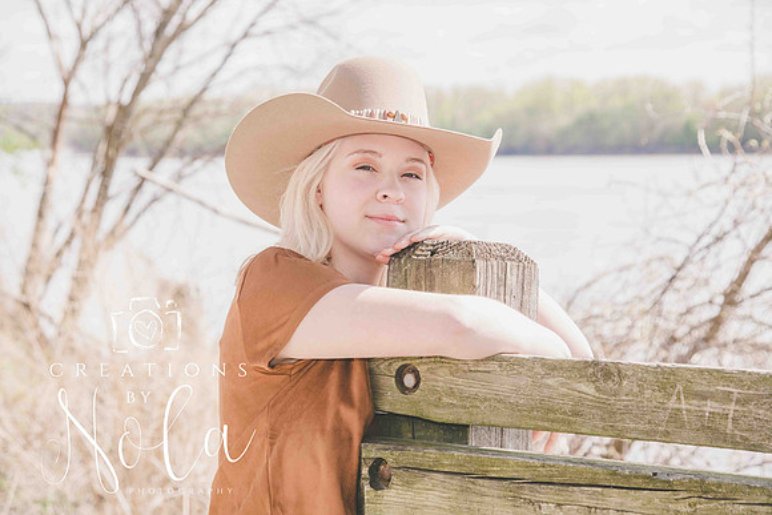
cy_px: 258
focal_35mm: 100
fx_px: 2145
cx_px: 386
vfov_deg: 13.7
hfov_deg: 20.4
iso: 400
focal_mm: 100
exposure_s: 1/320
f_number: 9
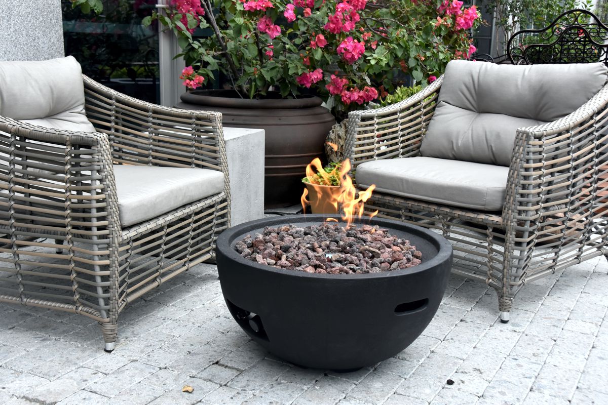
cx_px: 304
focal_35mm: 42
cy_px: 202
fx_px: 709
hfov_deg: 46.4
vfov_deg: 31.9
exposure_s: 1/350
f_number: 8
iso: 800
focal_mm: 28
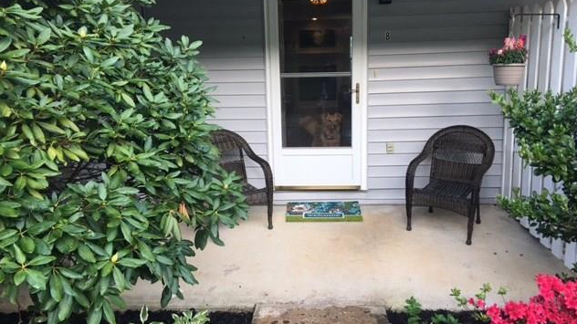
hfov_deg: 61.0
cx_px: 291
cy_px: 165
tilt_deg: -10.4
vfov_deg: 36.6
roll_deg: +1.2
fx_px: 489
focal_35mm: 32
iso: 25
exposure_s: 1/40
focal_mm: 4.15
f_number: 2.2
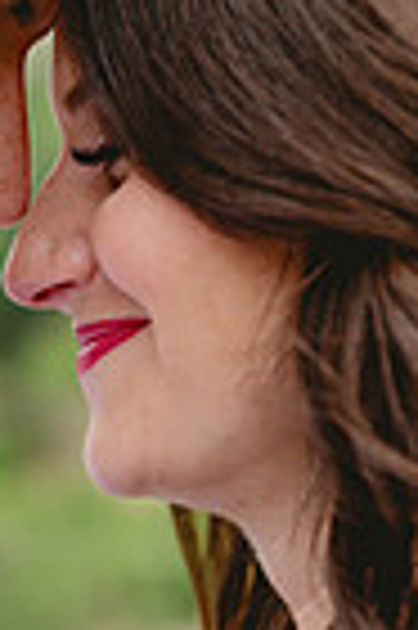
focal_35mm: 161
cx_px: -2
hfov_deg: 8.5
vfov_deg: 12.7
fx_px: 2811
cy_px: 500
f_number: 2.5
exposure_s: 1/1000
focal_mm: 50
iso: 400
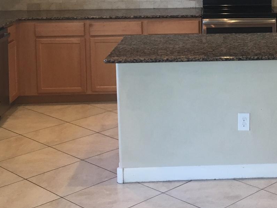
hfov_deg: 25.7
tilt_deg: -5.7
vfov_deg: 19.4
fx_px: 592
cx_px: 235
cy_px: 6
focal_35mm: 74
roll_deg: +0.4
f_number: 2.2
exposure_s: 1/30
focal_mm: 4.15
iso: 80
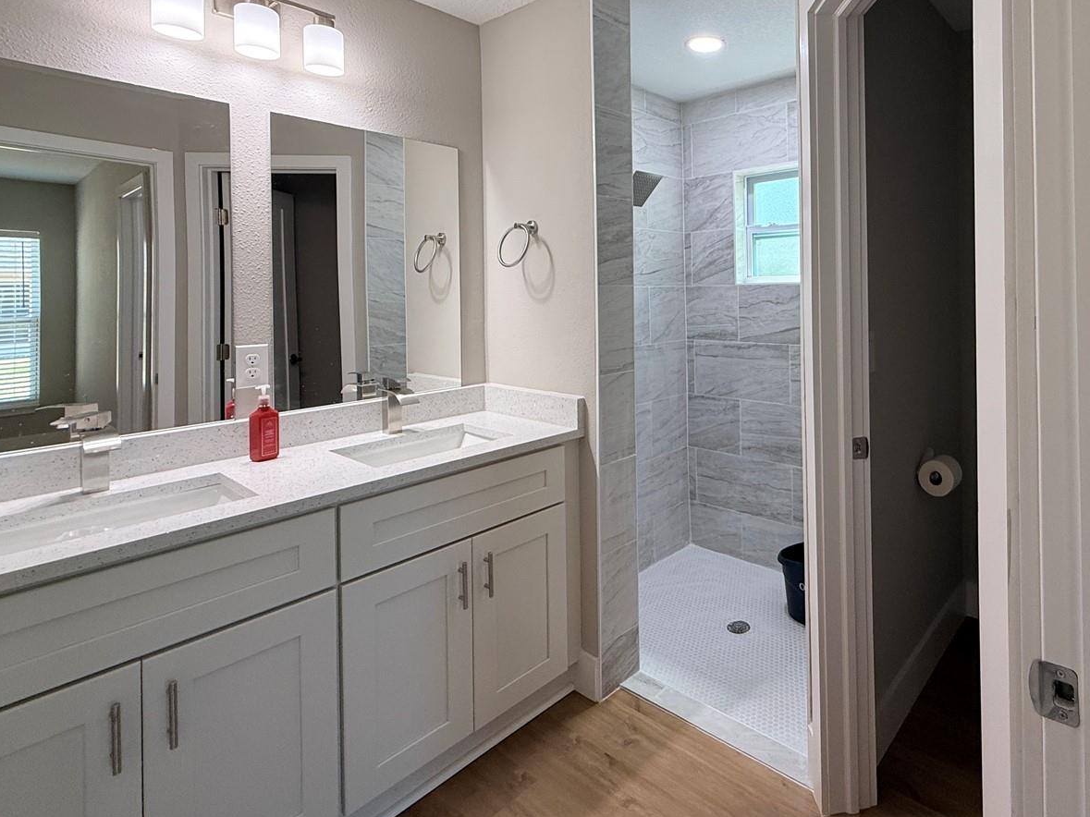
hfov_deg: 82.4
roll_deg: +0.6
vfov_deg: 67.2
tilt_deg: +1.0
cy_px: 287
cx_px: 705
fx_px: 598
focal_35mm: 19
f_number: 2.2
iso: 160
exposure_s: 1/120
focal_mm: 2.22
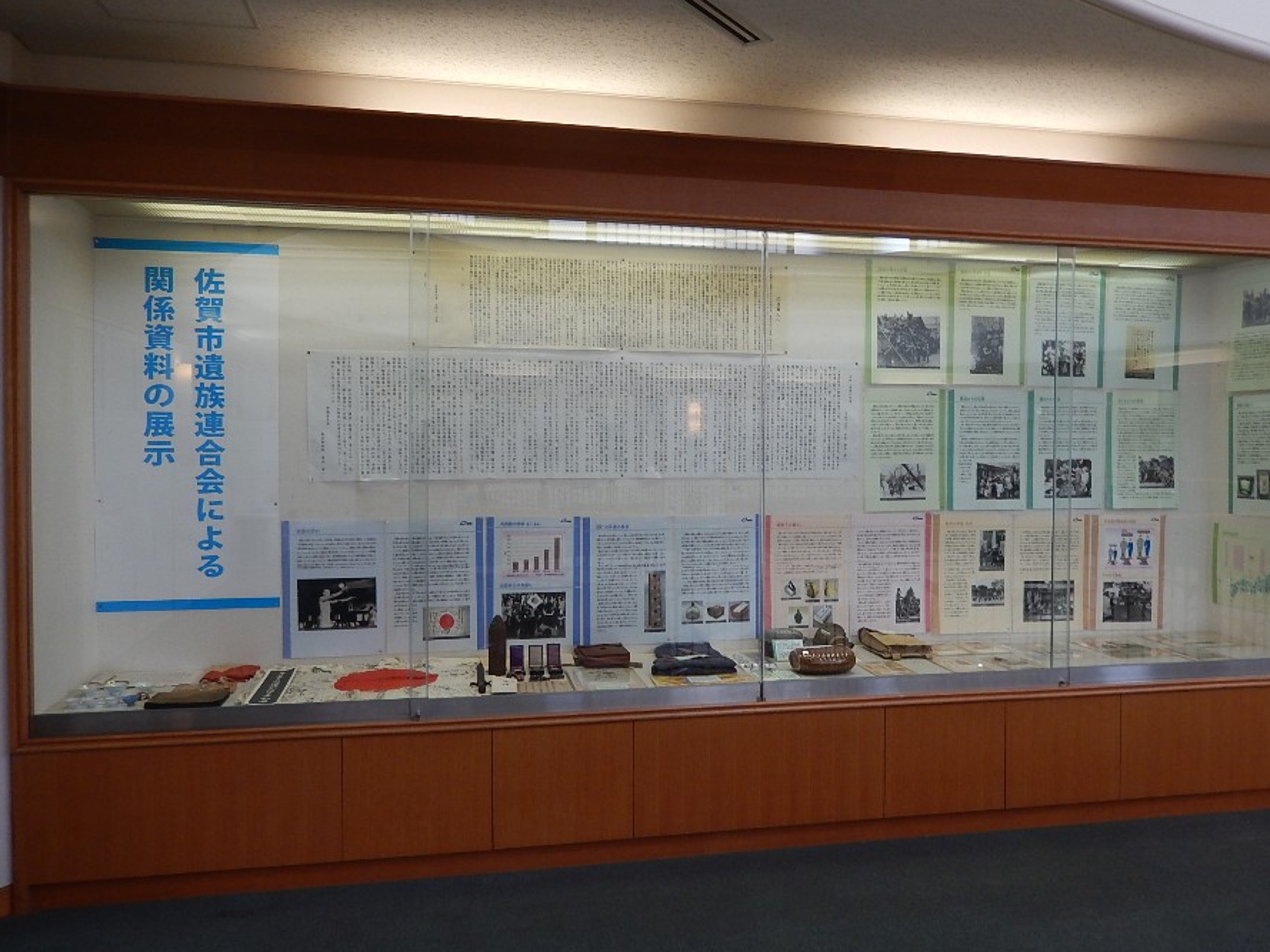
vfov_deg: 51.4
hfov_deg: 65.3
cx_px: 669
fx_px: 991
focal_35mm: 27
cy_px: 464
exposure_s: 1/30
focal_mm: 4.5
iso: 125
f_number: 3.4
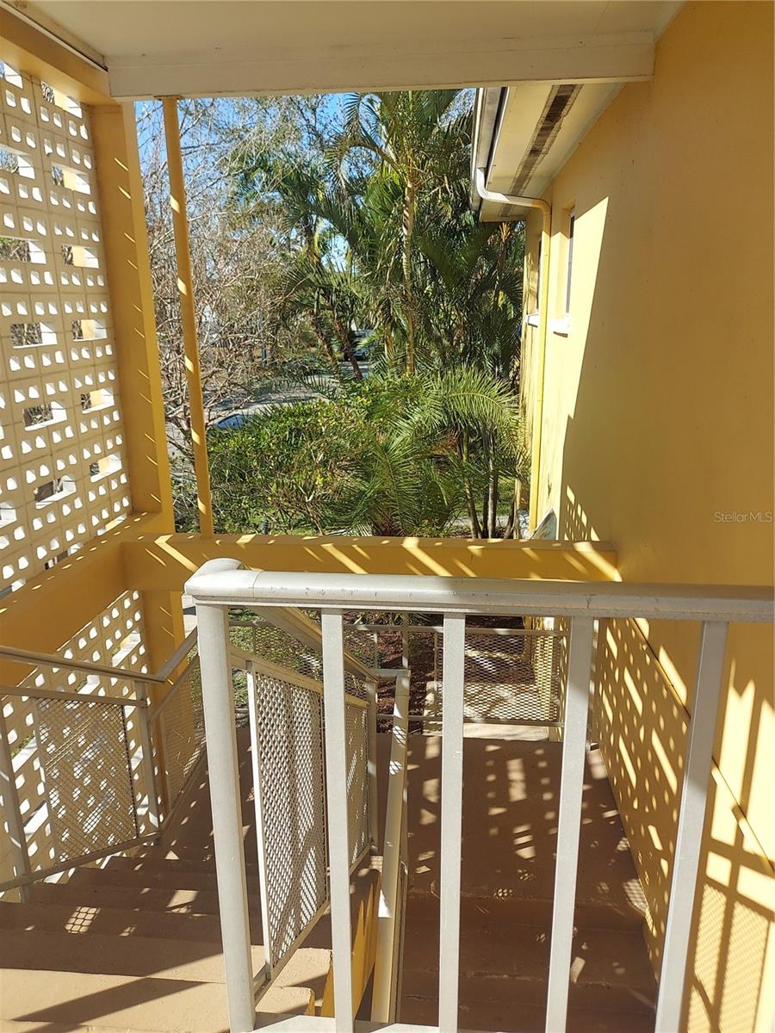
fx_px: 746
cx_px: 388
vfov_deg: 69.4
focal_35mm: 25
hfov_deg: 54.9
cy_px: 516
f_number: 2
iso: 50
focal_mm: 4.6
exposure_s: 1/748
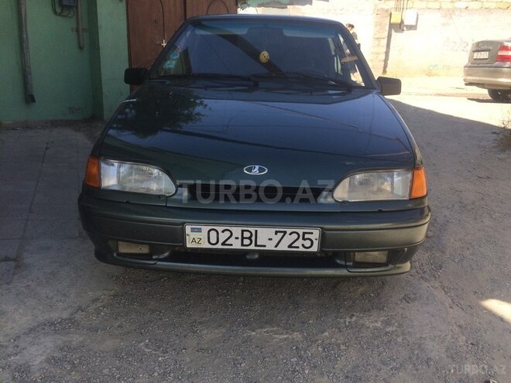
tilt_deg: -18.2
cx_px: 256
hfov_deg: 61.7
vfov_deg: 48.2
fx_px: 428
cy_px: 192
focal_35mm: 29
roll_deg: -2.0
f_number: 2.2
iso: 32
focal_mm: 4.15
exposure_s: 1/855
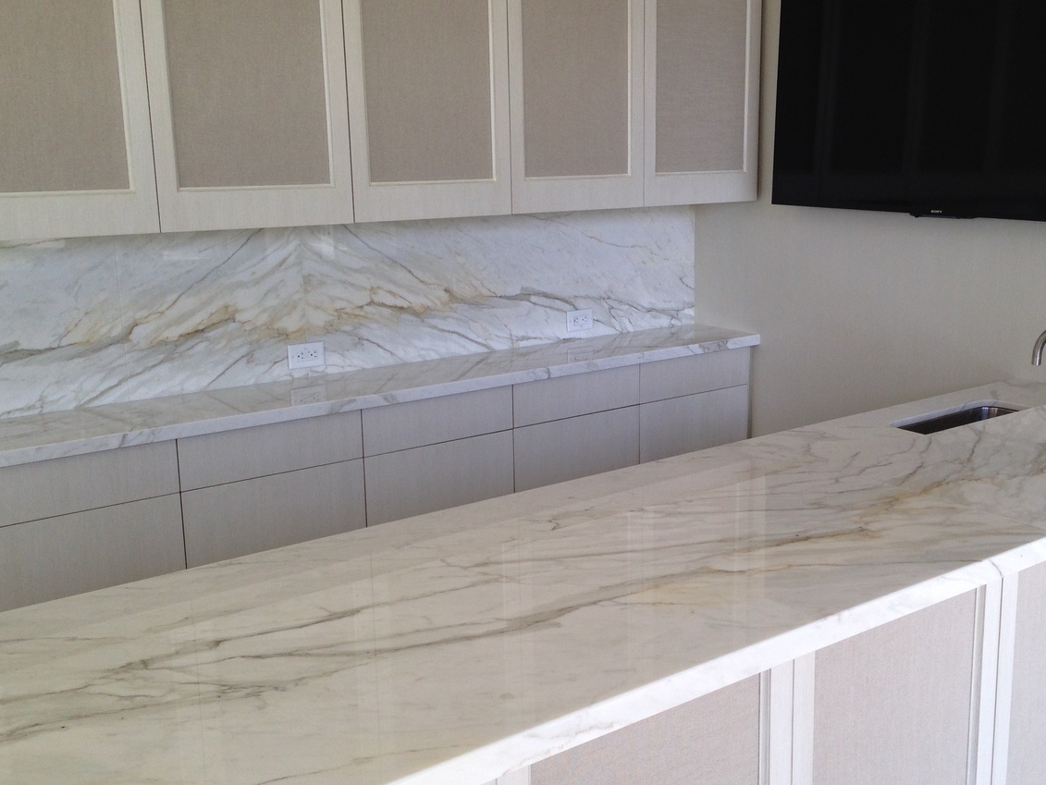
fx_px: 1270
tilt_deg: -11.9
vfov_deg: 34.4
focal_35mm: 42
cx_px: 625
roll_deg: -0.6
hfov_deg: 44.6
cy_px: 401
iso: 50
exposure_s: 1/120
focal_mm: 4.12
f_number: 2.4
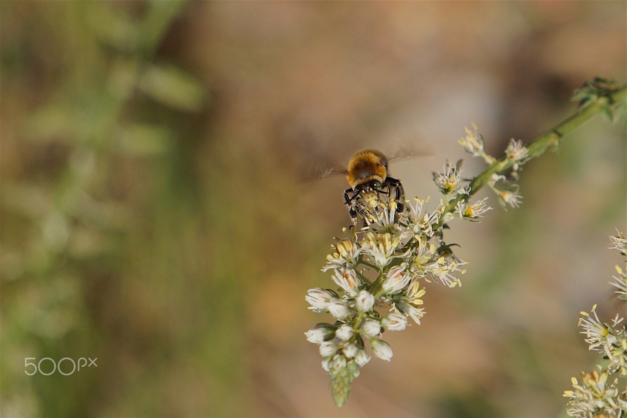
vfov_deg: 5.1
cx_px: 314
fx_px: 4650
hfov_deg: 7.7
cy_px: 209
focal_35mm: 267
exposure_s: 1/400
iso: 100
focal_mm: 178
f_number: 7.1
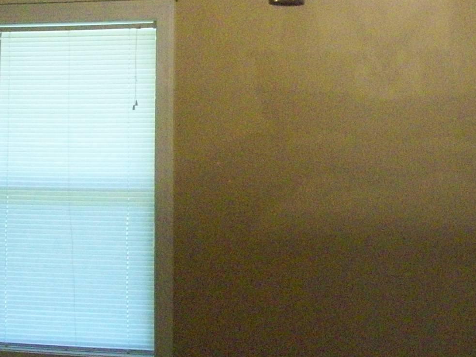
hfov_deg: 26.0
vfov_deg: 19.5
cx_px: 279
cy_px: 91
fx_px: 1031
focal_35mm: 75
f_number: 2.7
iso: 691
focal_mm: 6
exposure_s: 1/128
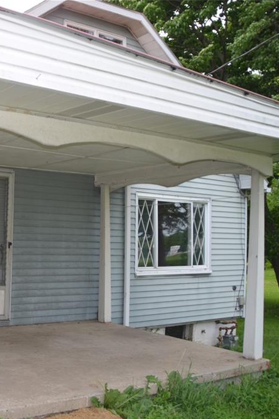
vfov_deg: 47.4
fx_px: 477
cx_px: -26
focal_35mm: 41
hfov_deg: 29.5
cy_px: 210
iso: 100
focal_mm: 18
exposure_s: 1/200
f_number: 3.5
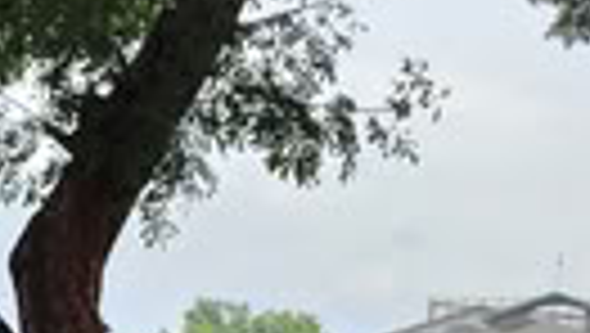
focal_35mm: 92
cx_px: 122
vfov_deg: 11.1
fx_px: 1441
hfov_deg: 22.8
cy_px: 792
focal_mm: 6.19
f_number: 1.65
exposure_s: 1/679
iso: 50
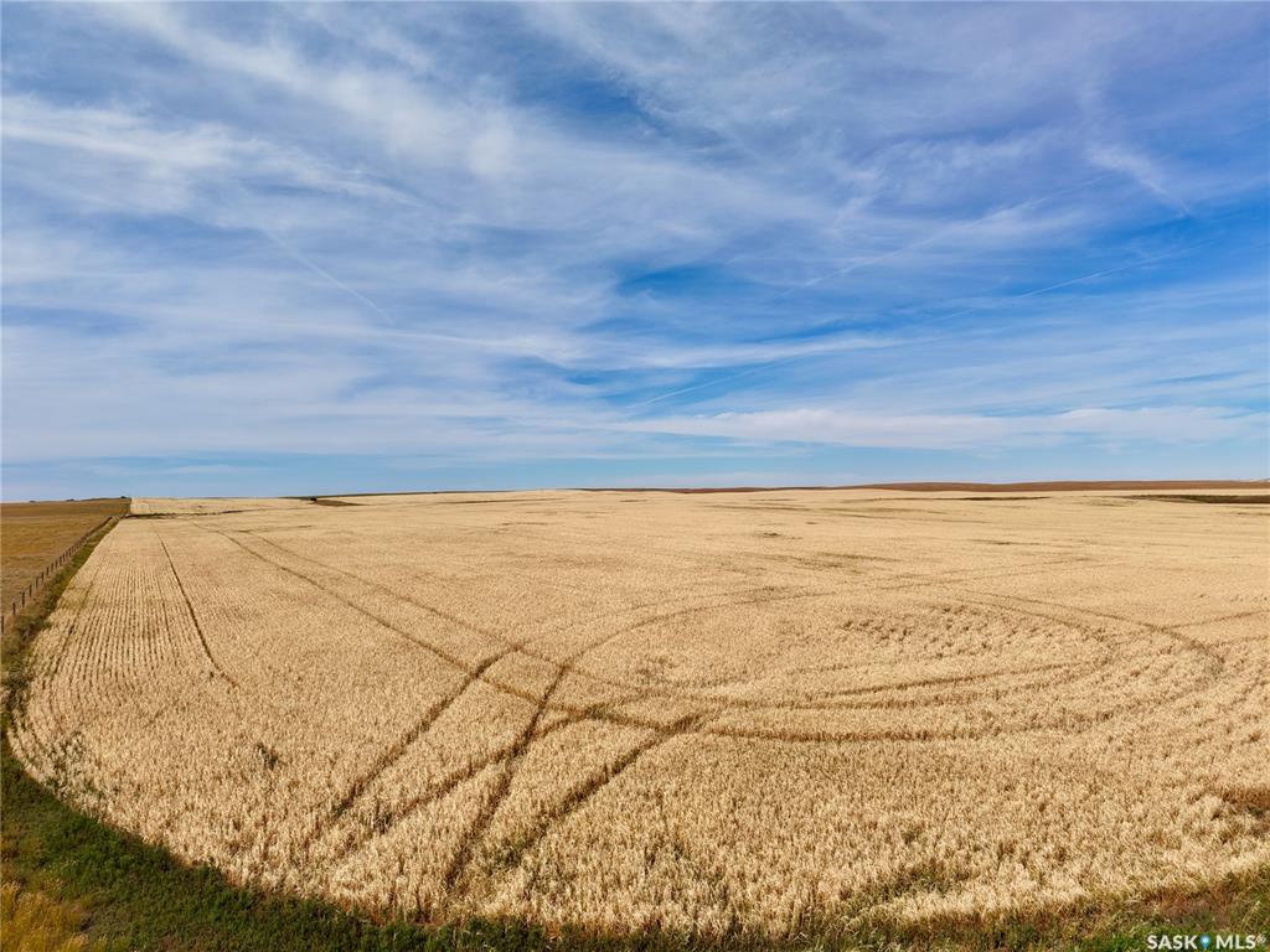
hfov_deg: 71.6
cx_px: 635
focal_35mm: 24
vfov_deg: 56.8
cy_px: 476
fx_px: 881
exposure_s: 1/6400
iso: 110
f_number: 1.8
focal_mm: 8.67
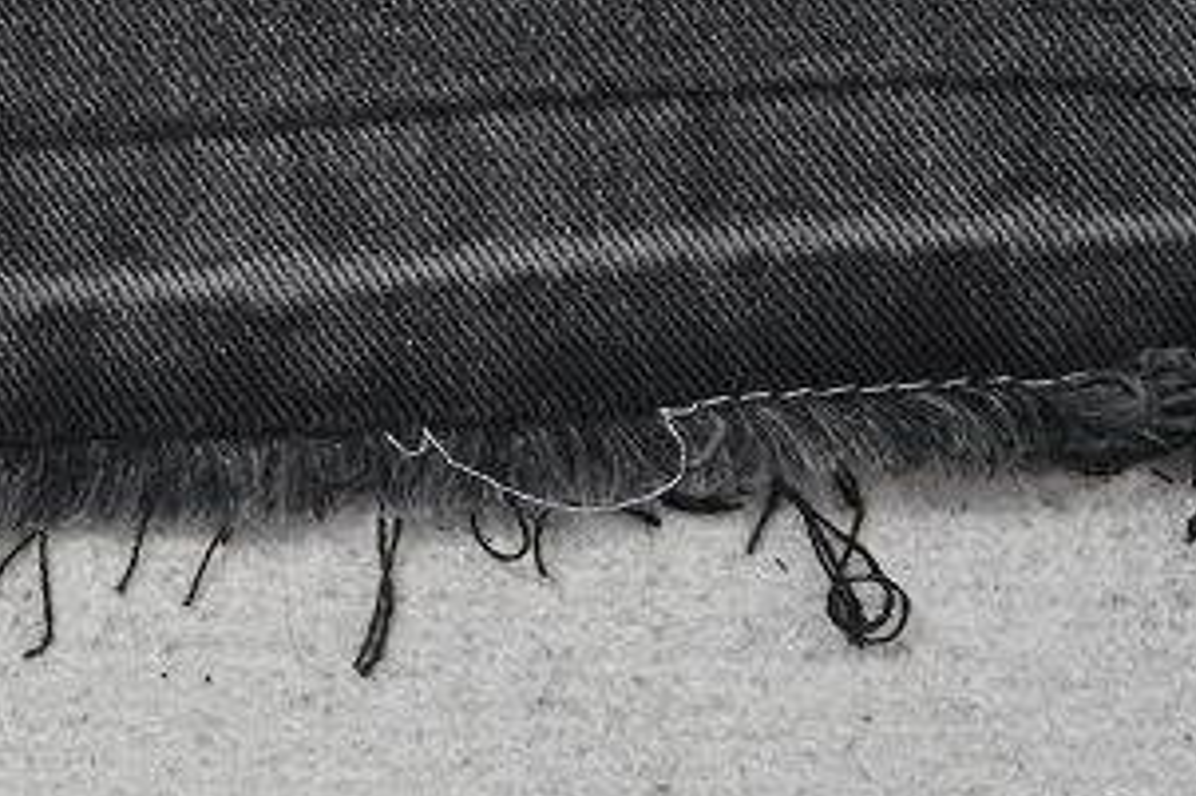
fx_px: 5777
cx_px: -1473
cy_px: -1014
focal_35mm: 174
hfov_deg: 10.5
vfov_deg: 7.4
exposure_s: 1/100
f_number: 10
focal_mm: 35
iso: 1600
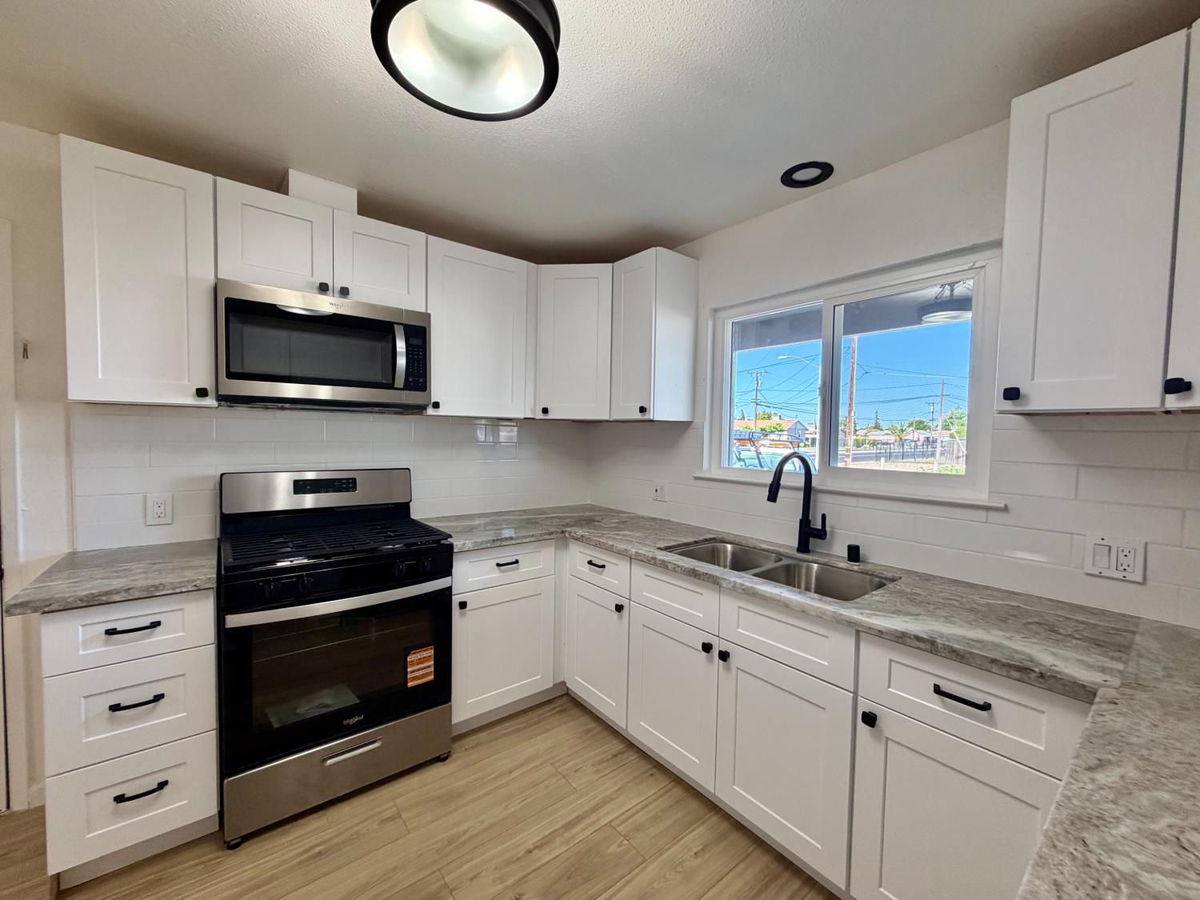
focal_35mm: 14
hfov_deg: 102.1
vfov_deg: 85.7
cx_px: 600
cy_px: 450
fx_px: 485
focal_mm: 2.22
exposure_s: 1/120
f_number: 2.2
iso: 200
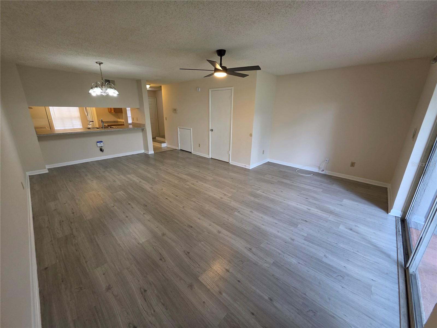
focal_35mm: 13
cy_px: 164
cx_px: 218
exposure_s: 1/120
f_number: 1.9
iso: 250
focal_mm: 2.2
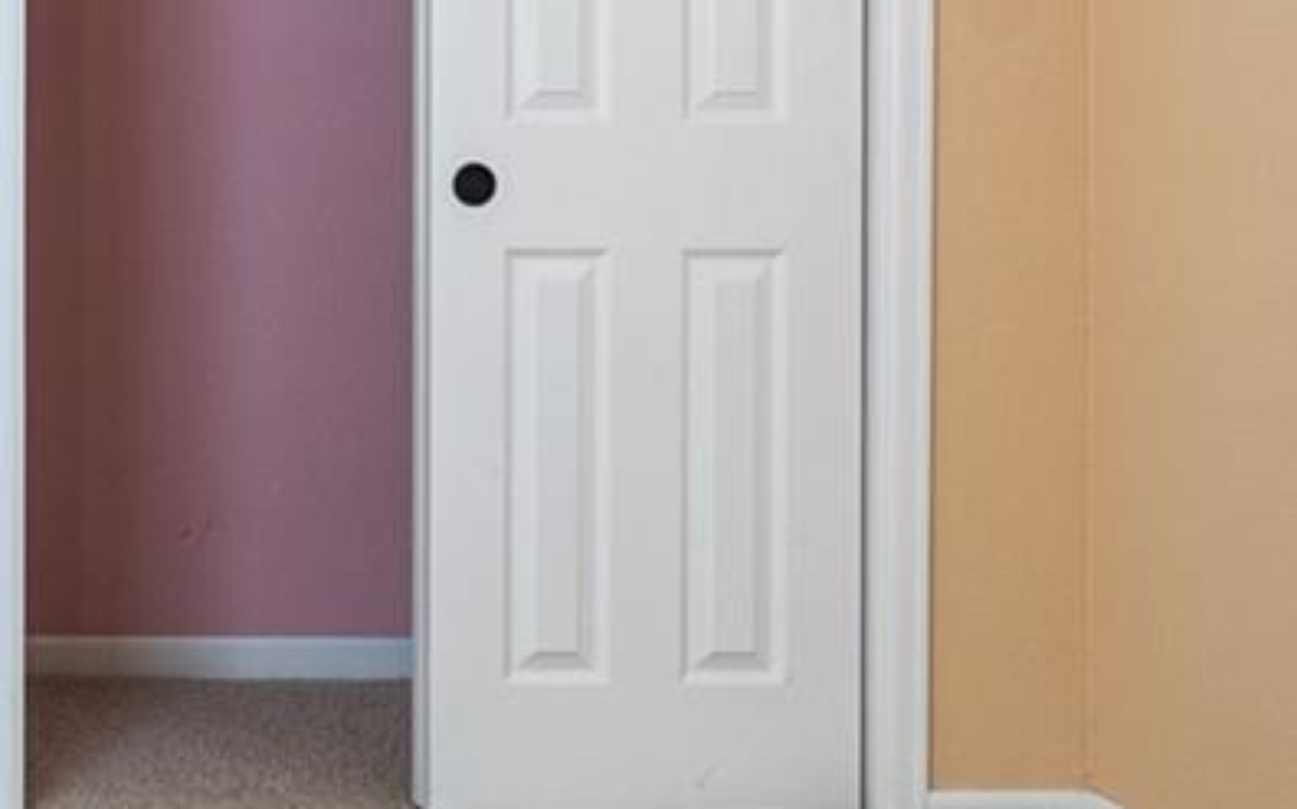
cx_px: -370
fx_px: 2332
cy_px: 97
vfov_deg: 19.4
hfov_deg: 26.5
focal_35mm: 66
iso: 200
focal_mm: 16
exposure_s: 1.6
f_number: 8
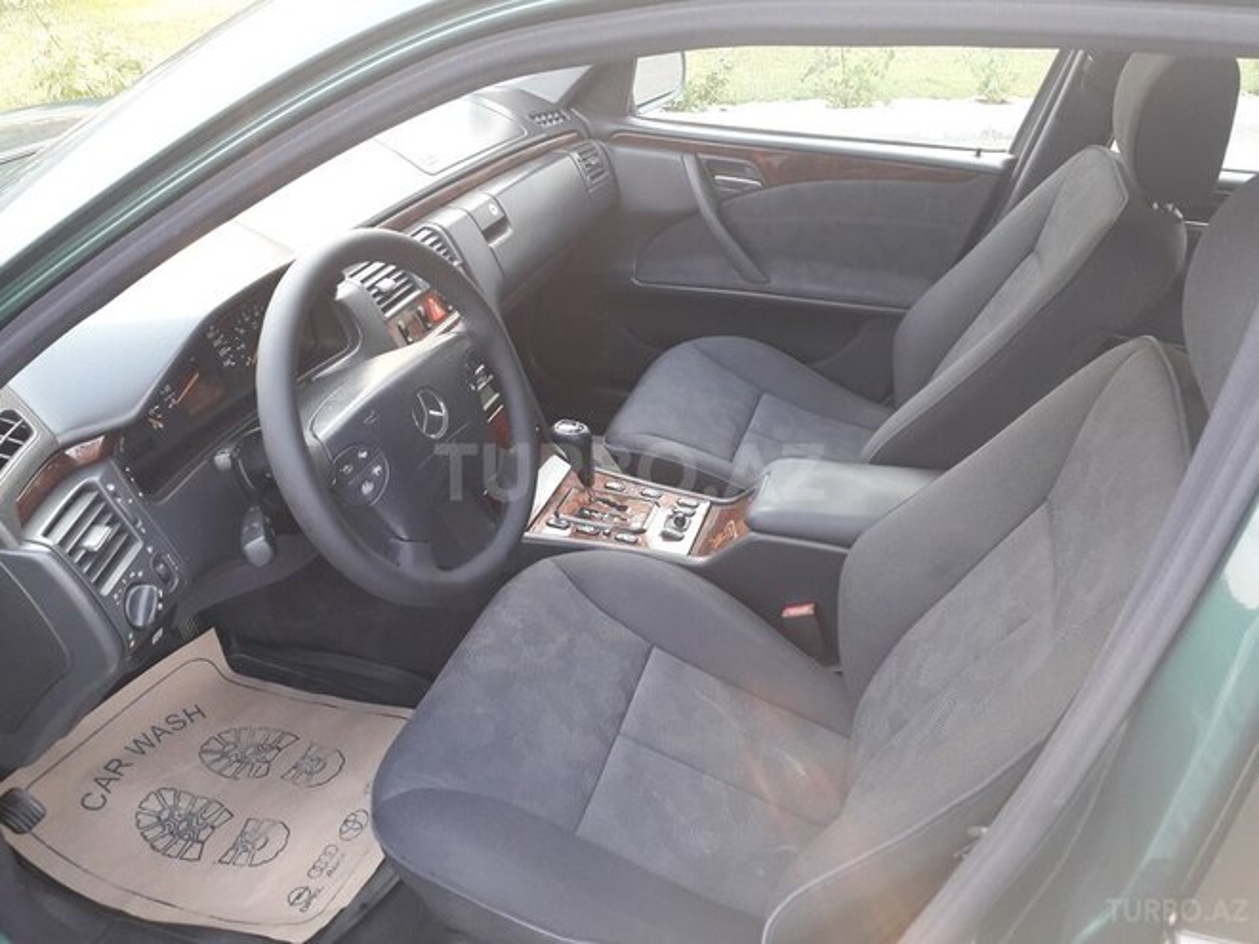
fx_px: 982
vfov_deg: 51.4
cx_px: 630
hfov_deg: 65.3
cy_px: 472
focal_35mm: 27
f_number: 1.9
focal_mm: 3.6
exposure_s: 1/50
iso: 80
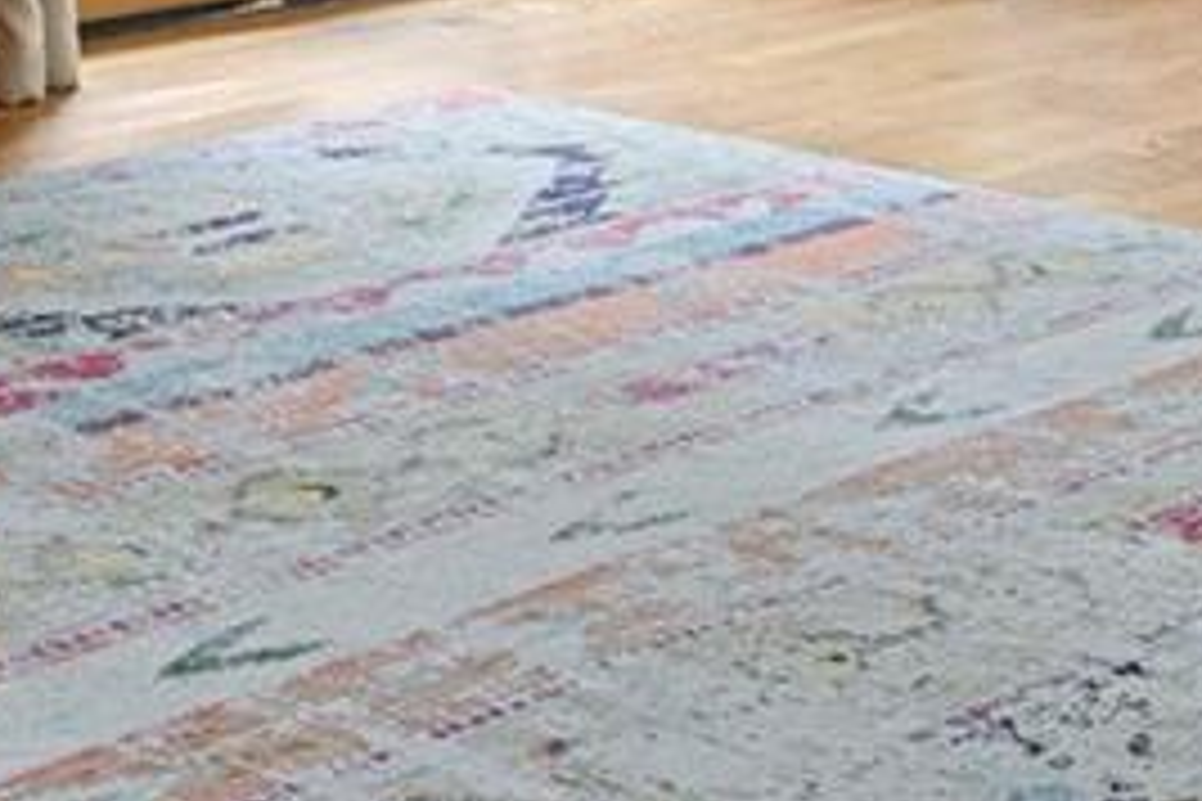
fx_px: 3405
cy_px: -648
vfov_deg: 12.3
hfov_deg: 19.0
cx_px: -207
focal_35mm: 102
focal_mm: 17
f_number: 8
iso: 250
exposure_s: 1.3
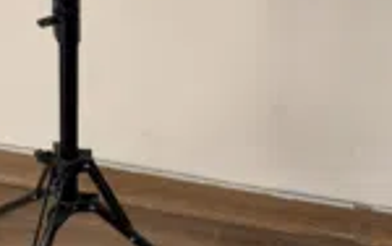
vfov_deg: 18.5
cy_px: -21
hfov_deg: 29.4
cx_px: 73
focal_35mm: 68
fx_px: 727
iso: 200
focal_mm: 6.76
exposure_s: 1/66
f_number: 1.78
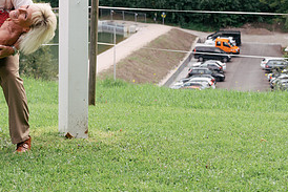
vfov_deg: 9.2
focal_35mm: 148
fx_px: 1185
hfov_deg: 13.7
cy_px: 6
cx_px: 1
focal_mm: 70
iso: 500
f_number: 6.3
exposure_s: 1/250
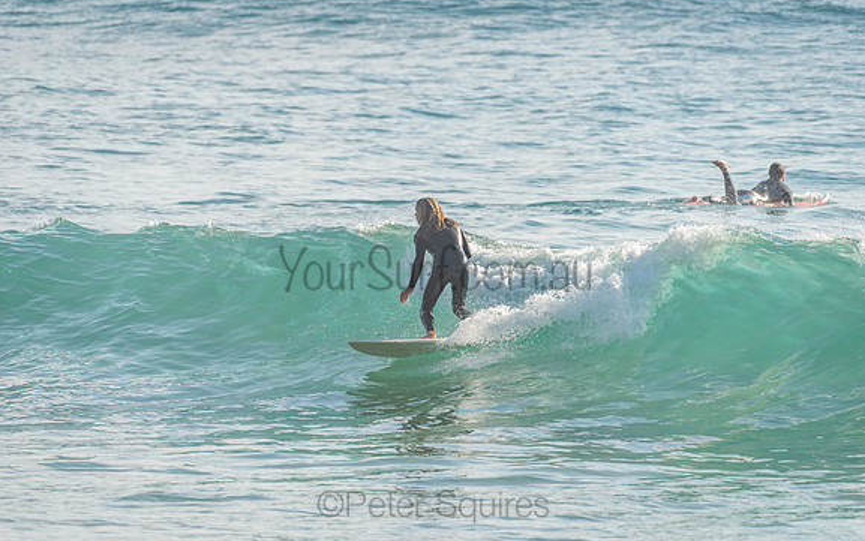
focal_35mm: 512
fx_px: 12073
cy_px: 256
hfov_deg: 4.1
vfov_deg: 2.6
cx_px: 433
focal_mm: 500
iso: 180
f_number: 5.6
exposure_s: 1/2000
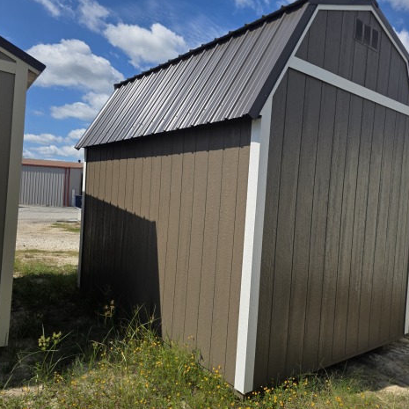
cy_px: 207
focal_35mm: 28
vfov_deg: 57.3
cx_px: 248
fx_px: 374
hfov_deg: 56.8
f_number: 1.7
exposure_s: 1/7333
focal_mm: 6.3
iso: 80
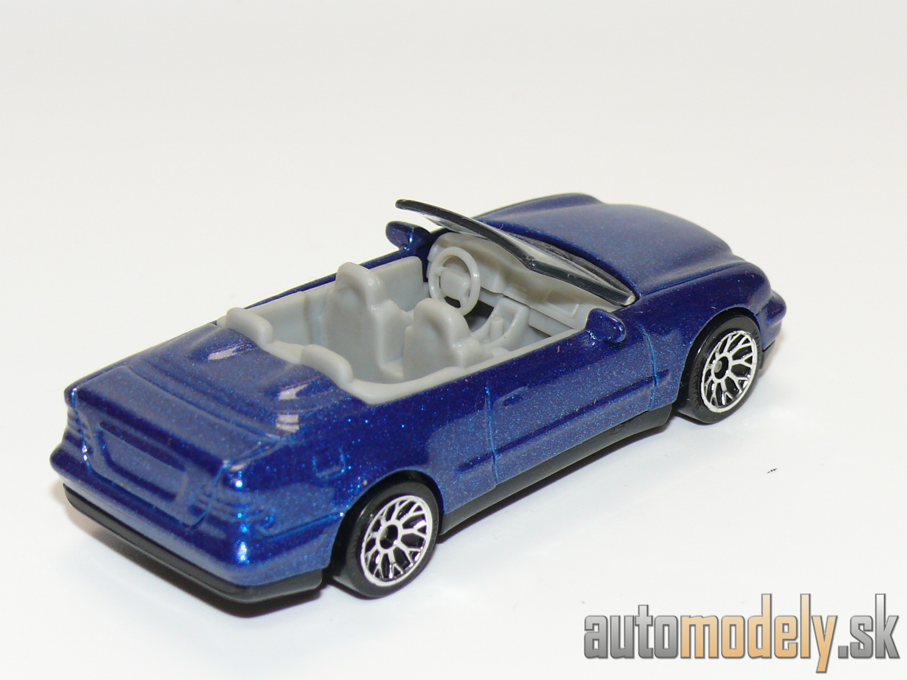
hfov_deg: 18.2
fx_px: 2830
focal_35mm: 108
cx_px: 454
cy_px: 340
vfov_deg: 13.7
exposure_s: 1/30
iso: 100
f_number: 4
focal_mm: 13.8
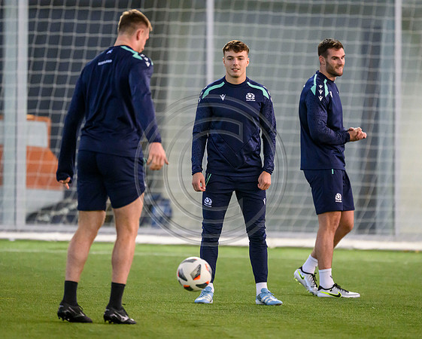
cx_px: 225
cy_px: 173
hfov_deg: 3.0
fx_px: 8066
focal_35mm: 645
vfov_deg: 2.4
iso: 10000
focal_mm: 560
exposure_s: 1/800
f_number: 4
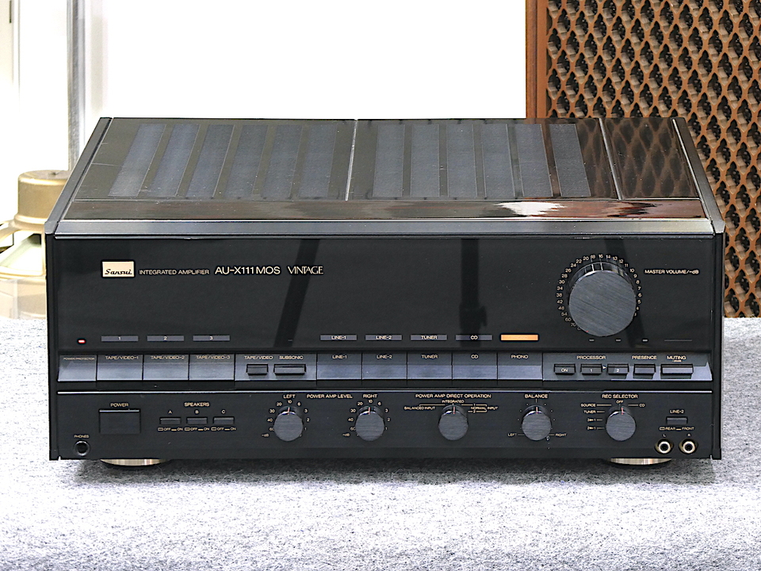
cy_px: 286
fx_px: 3517
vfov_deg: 9.3
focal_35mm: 160
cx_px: 380
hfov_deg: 12.3
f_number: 5.5
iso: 200
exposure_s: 1/1.6
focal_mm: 28.7
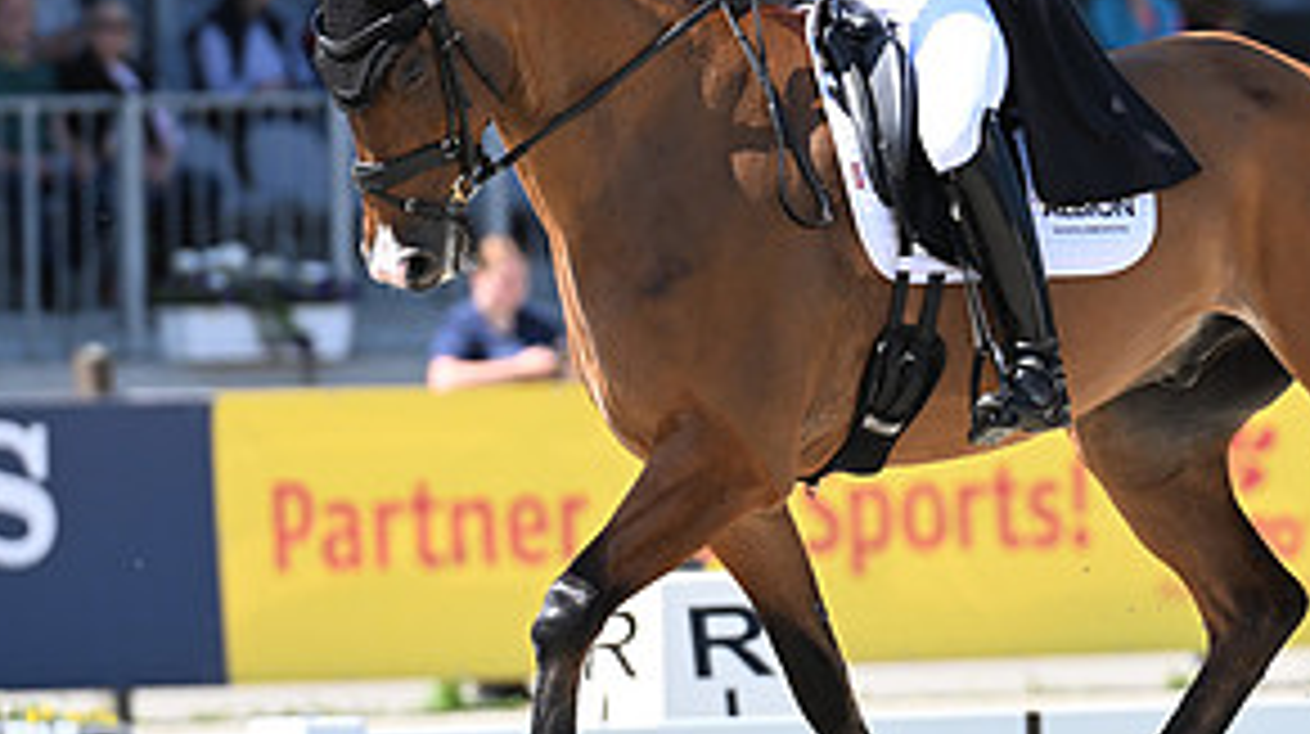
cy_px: 151
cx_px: 990
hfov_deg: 2.9
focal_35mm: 753
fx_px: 26130
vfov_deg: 1.6
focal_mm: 360
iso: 720
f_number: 5
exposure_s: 1/1600
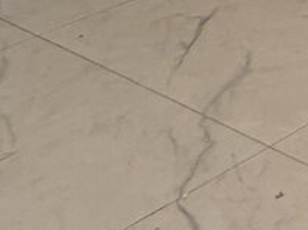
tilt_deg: +2.2
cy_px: -482
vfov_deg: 9.9
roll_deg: -0.9
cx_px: 846
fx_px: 969
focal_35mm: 109
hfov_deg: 12.1
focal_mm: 2.22
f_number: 2.2
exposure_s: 1/100
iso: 80
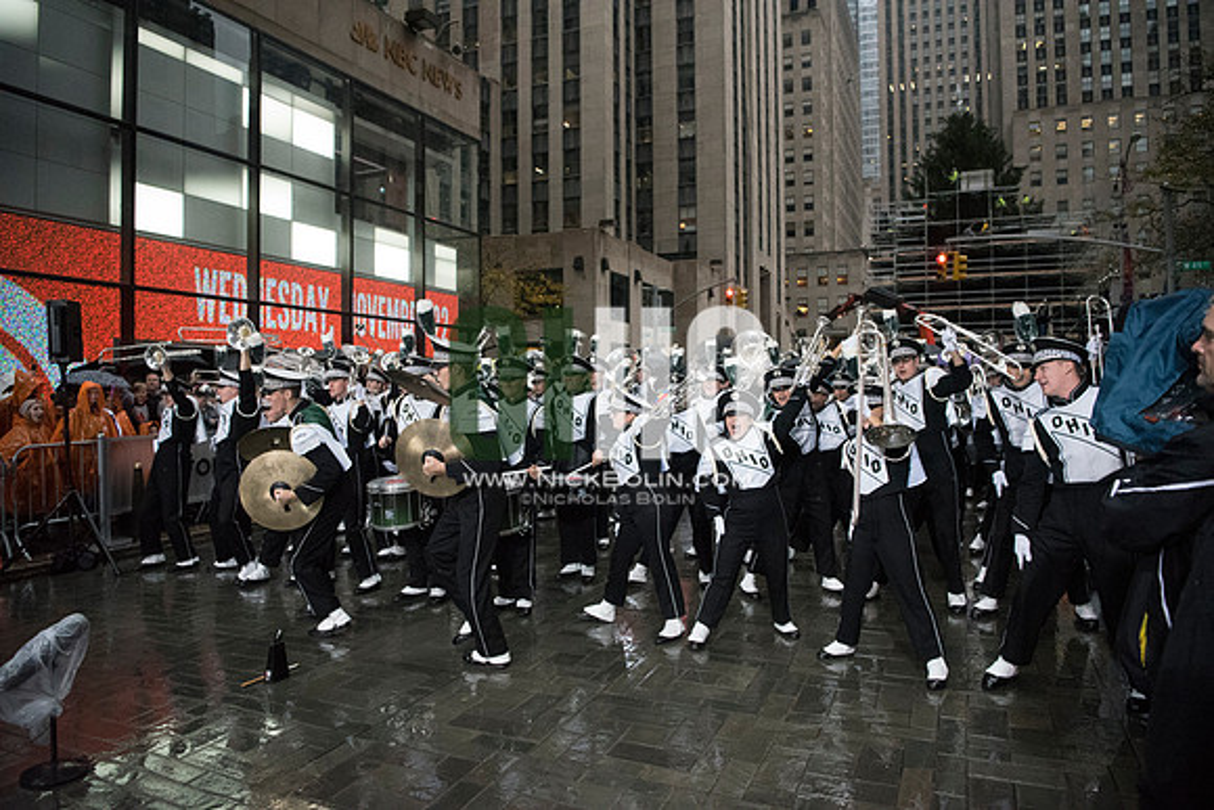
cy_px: 405
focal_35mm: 24
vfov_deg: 53.2
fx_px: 809
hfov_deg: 73.7
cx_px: 607
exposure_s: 1/4000
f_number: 2.8
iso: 10000
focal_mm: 24
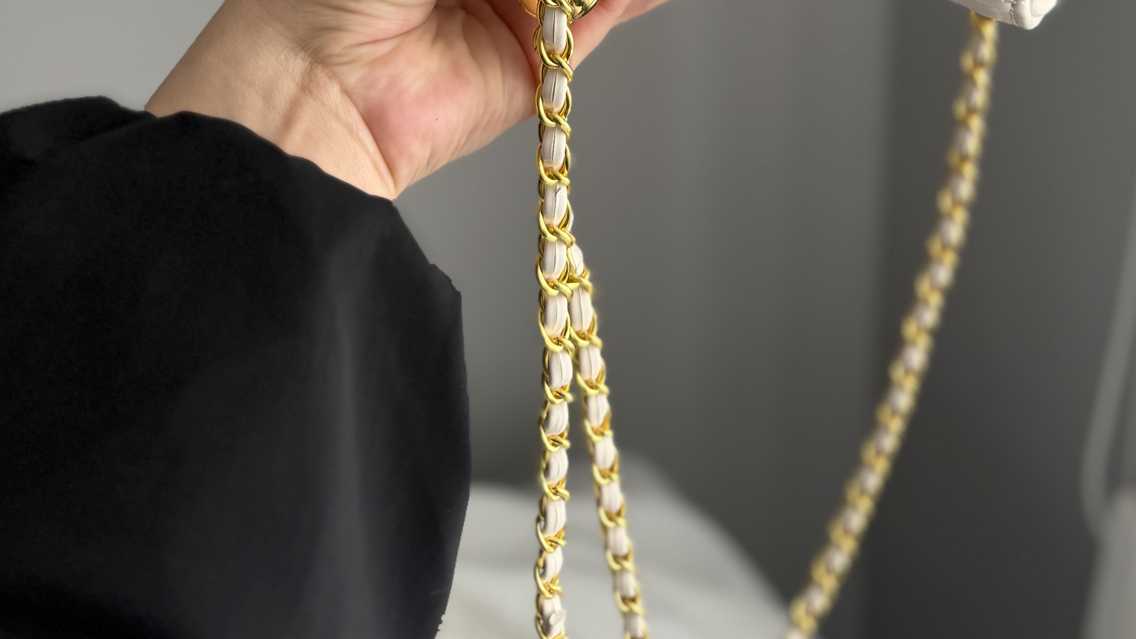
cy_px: -398
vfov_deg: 20.3
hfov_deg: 42.6
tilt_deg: -16.0
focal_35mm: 48
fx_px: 1446
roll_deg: -0.7
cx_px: 706
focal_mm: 6.76
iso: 50
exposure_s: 1/131
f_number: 1.78
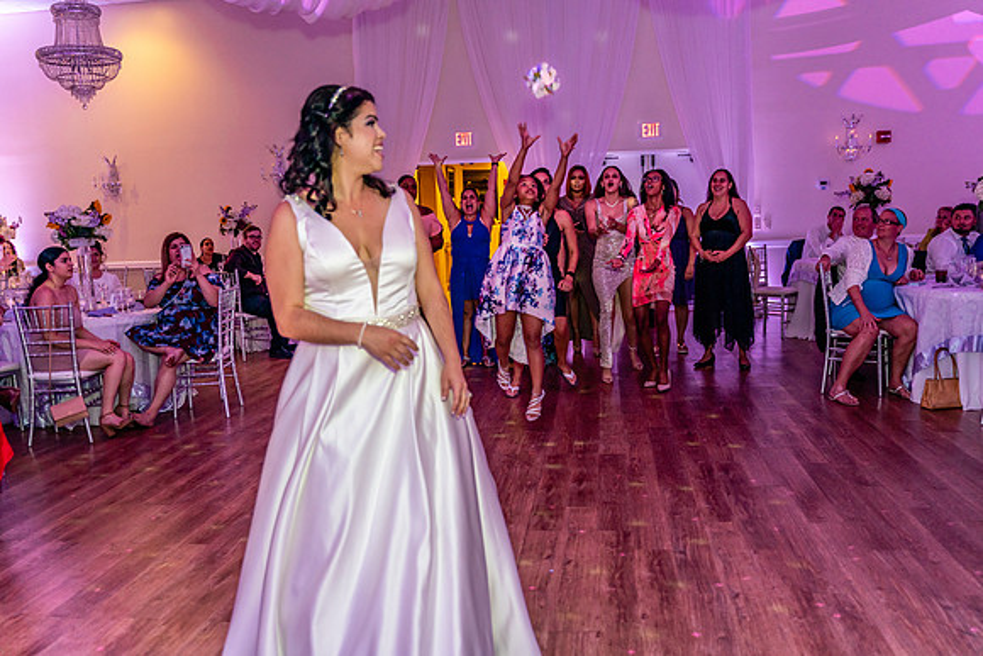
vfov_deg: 41.1
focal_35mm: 32
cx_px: 492
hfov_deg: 58.7
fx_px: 874
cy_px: 328
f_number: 2.8
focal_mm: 32
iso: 1000
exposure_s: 1/125
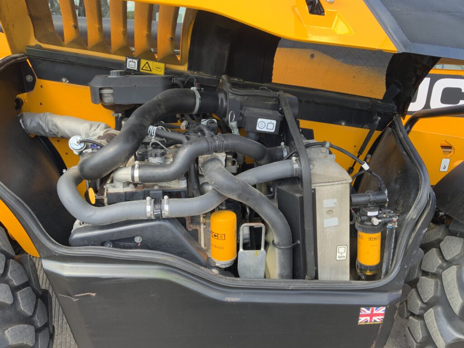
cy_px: 174
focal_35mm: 29
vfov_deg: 48.2
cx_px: 232
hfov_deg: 61.7
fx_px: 389
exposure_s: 1/122
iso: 20
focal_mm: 3
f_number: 1.8
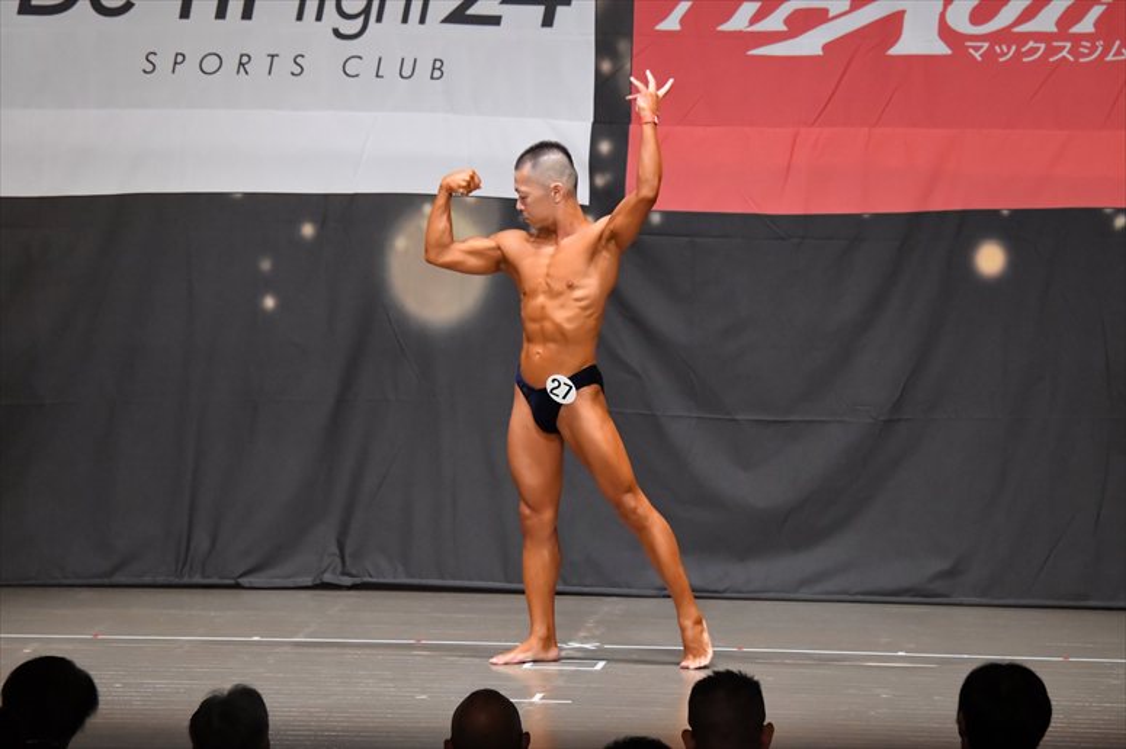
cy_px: 374
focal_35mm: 202
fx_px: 6315
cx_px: 563
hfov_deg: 10.2
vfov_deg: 6.8
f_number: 5.6
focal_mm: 135
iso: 6400
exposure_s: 1/400
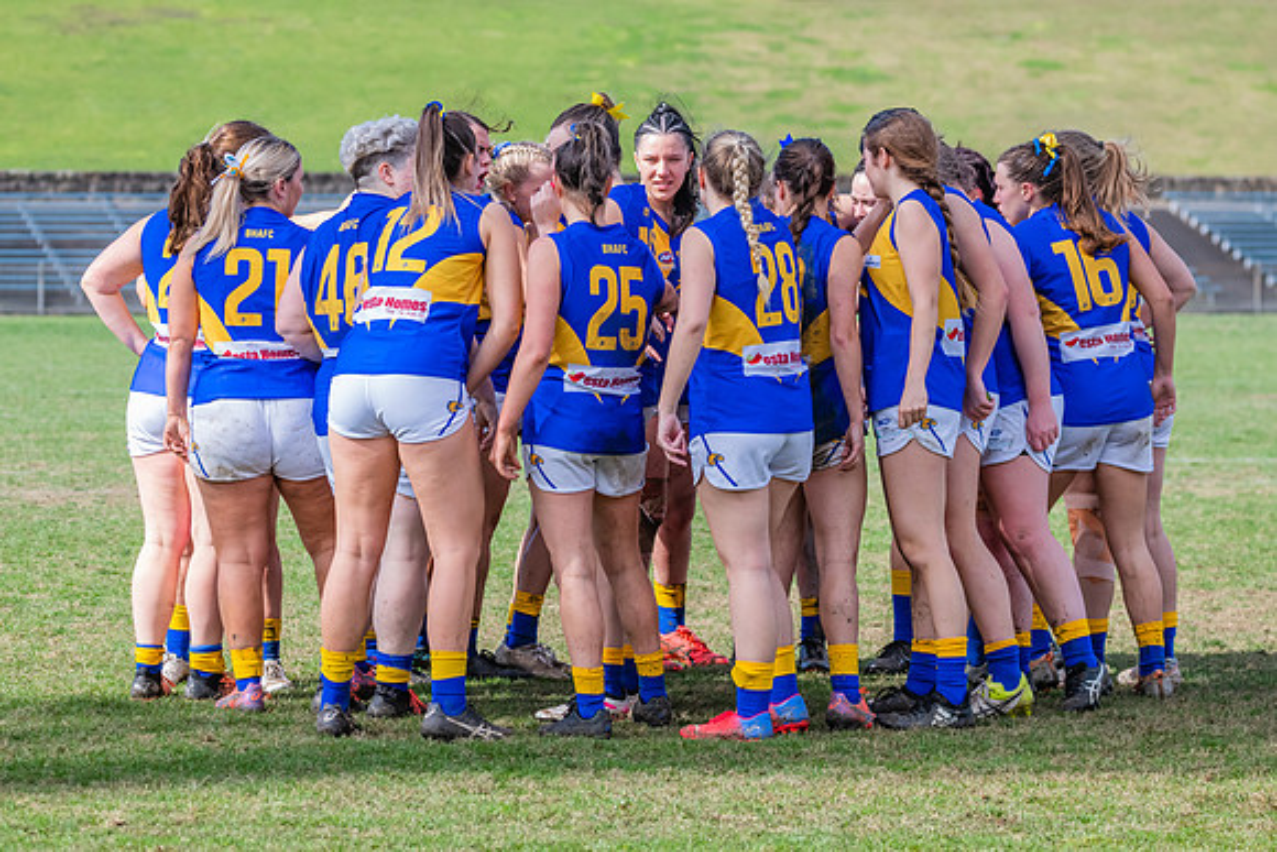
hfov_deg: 11.6
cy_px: 426
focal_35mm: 177
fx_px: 6279
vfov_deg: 7.8
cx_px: 638
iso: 800
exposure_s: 1/1600
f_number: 8
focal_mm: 150
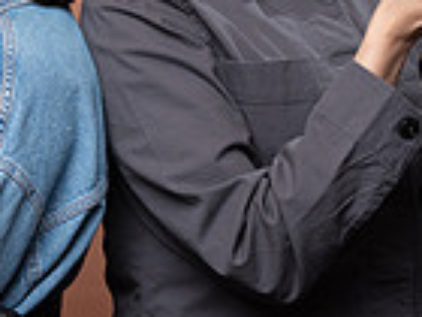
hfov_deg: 10.7
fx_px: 2231
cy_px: 77
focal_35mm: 183
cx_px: -27
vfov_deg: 8.1
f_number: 4
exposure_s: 1/160
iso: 320
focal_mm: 46
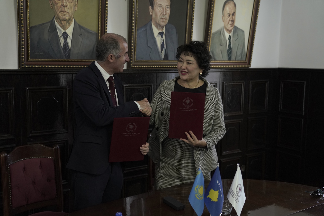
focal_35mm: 44
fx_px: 396
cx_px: 162
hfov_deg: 44.5
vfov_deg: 30.5
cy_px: 108
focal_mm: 44
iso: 1600
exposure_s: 1/125
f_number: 2.8
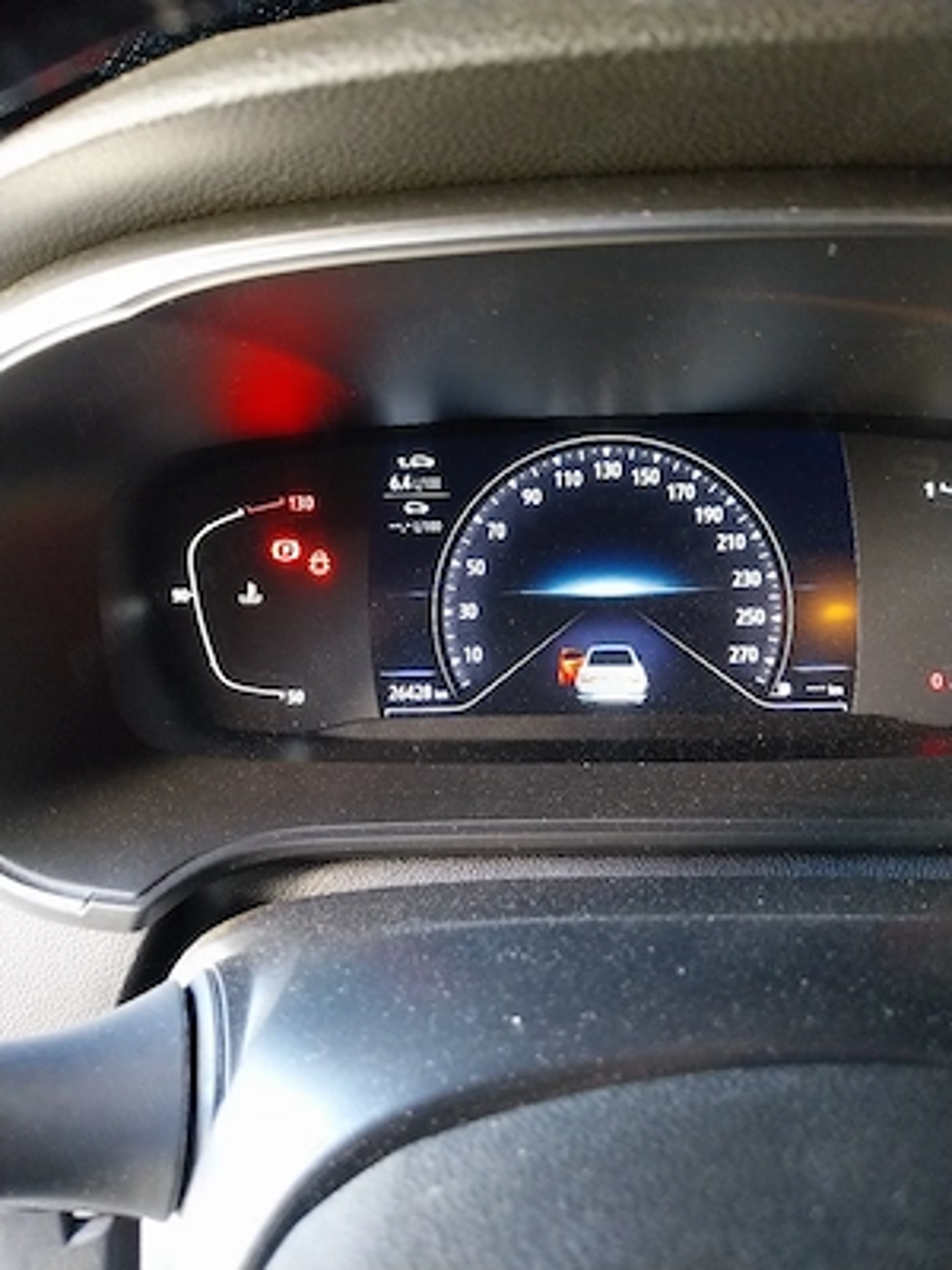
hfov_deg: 53.1
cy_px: 635
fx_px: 953
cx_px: 476
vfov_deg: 67.3
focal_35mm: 26
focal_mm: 4
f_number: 1.8
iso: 500
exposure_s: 1/25
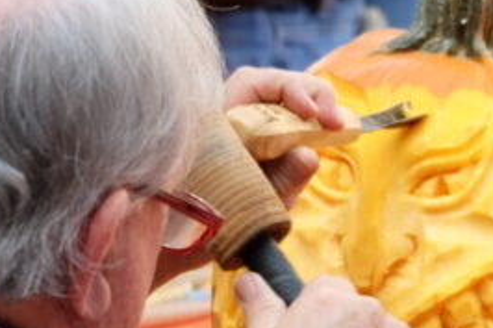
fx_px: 4297
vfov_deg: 4.4
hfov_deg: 6.6
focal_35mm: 314
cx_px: 237
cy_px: 330
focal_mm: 80
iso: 400
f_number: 5.2
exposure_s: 1/105
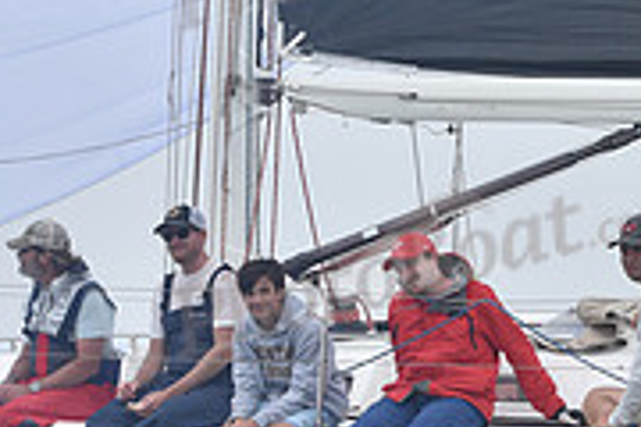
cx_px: 862
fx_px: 4024
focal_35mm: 226
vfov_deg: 6.1
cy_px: 400
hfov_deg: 8.9
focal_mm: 70
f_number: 6.3
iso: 250
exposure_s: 1/800
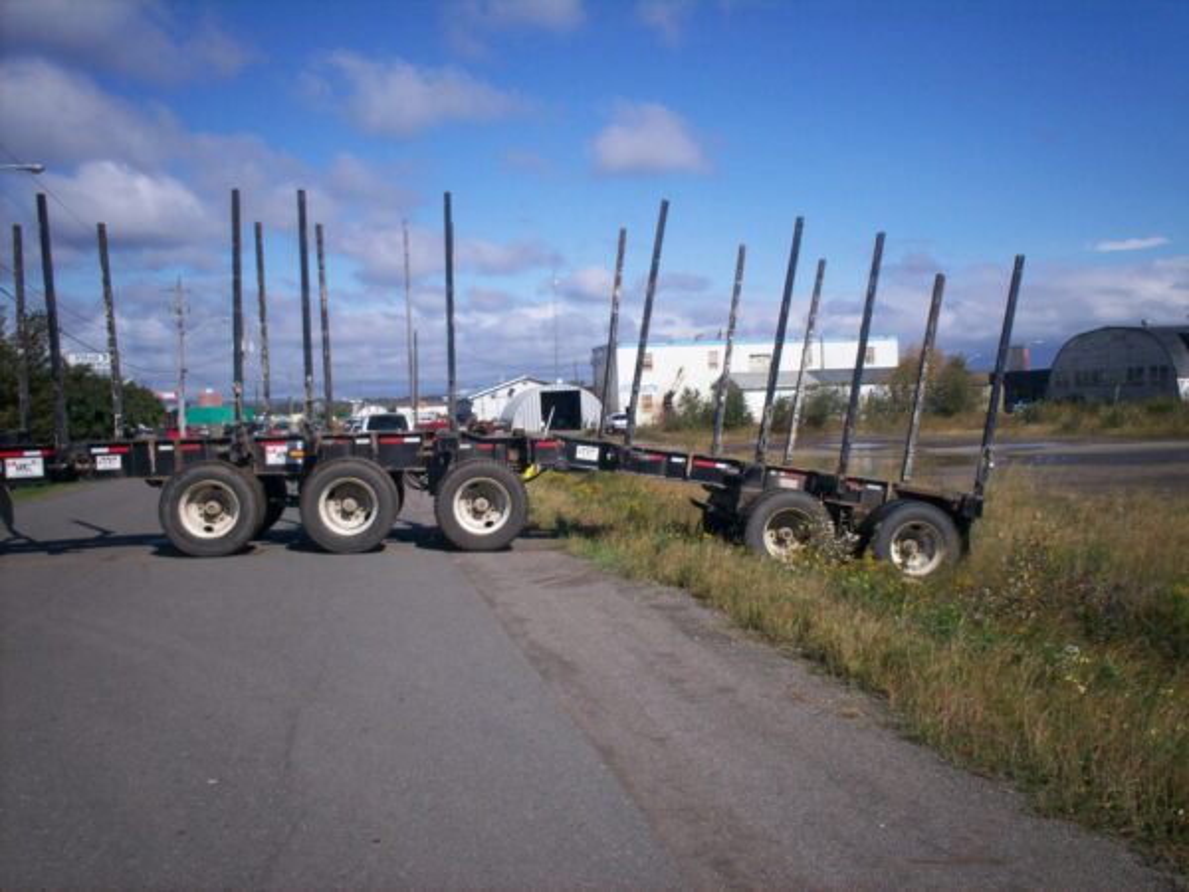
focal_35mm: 36
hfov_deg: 51.4
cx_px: 594
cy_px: 446
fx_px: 1237
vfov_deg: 39.7
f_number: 4.5
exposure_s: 1/1025
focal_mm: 6
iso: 100
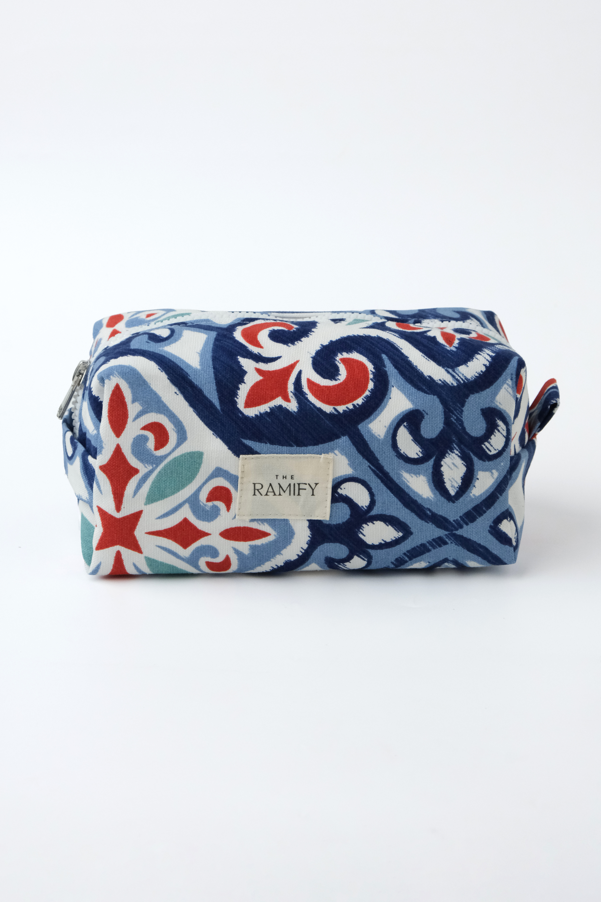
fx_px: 2078
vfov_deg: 24.5
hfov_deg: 16.5
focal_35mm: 83
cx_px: 300
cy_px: 451
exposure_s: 1/125
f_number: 11
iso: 1600
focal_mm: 55
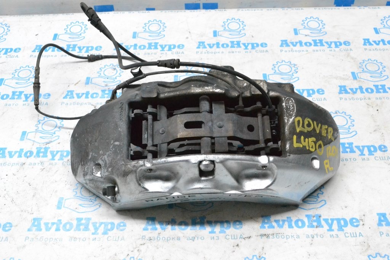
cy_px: 130
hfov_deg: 43.6
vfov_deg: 29.9
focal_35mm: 45
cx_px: 195
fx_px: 488
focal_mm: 30
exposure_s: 1/125
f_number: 10
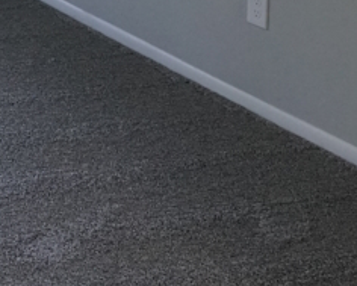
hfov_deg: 15.0
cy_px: -198
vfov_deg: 12.4
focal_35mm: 116
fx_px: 1226
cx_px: -225
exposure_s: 1/60
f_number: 5.6
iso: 2000
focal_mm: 18
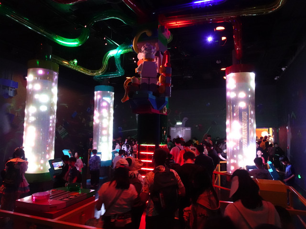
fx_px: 212
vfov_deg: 56.8
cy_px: 114
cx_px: 153
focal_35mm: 24
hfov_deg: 71.6
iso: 800
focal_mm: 4.25
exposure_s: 1/10
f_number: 3.5
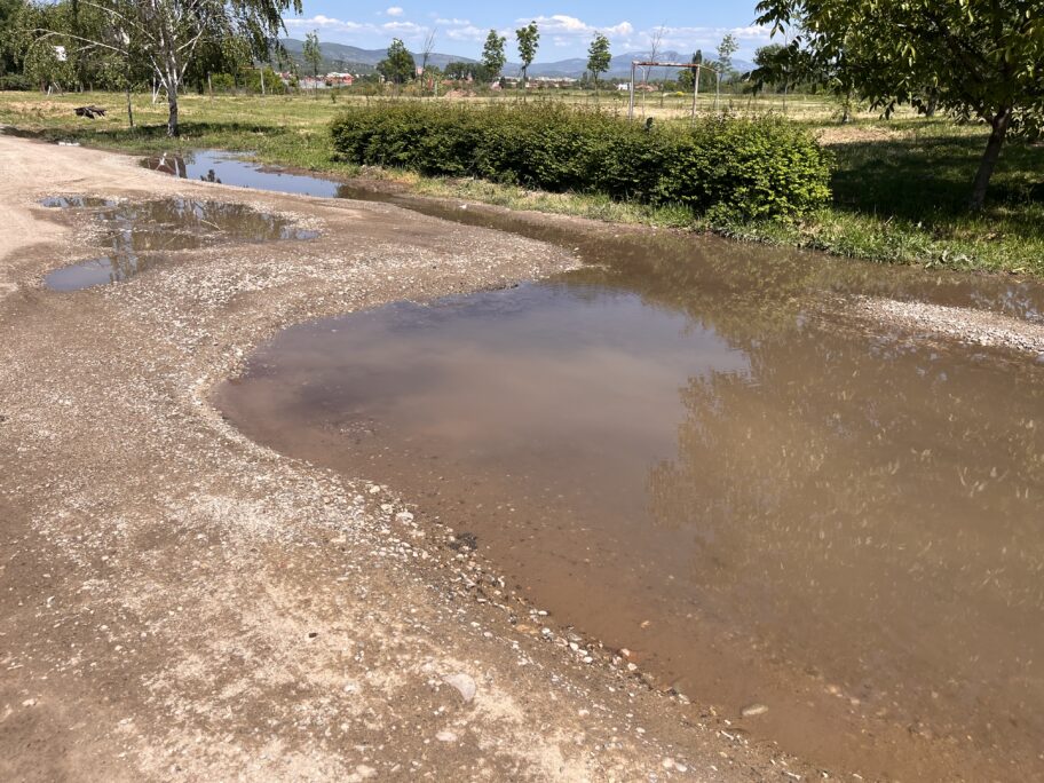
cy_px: 392
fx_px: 784
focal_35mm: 26
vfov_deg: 53.1
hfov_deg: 67.3
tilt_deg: -21.9
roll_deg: -1.1
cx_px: 522
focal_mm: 5.1
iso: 50
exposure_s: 1/3049
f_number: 1.6
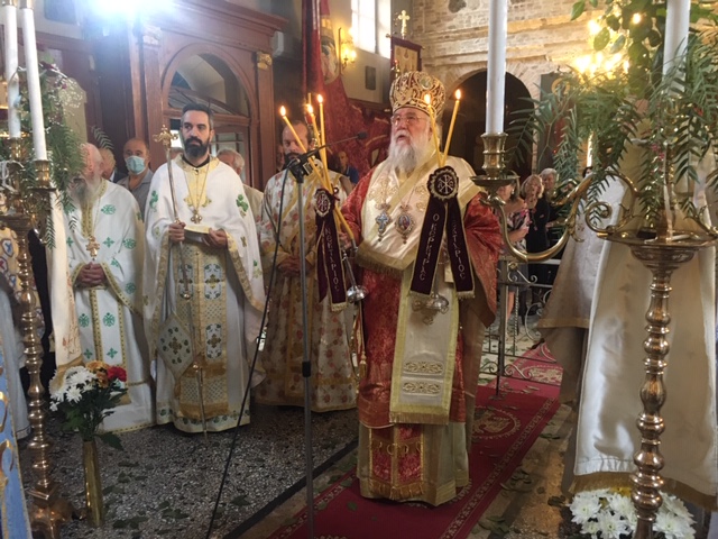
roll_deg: +0.1
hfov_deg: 61.7
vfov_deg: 48.2
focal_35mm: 29
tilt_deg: -8.6
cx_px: 359
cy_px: 270
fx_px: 602
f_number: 2.2
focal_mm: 4.15
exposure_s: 1/25
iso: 200
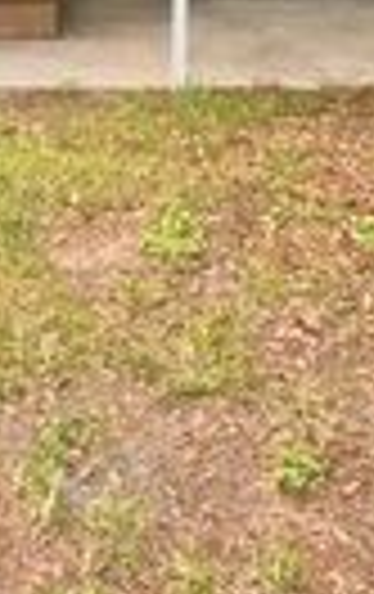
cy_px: -274
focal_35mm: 74
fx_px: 1202
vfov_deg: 23.0
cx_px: 140
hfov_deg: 17.7
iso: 100
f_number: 5.6
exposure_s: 1/250
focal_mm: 10
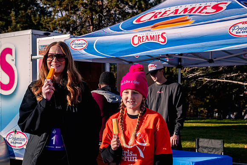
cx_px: 116
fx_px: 482
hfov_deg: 28.7
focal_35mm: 70
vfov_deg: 19.4
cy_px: 85
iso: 800
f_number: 10
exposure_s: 1/800
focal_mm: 65
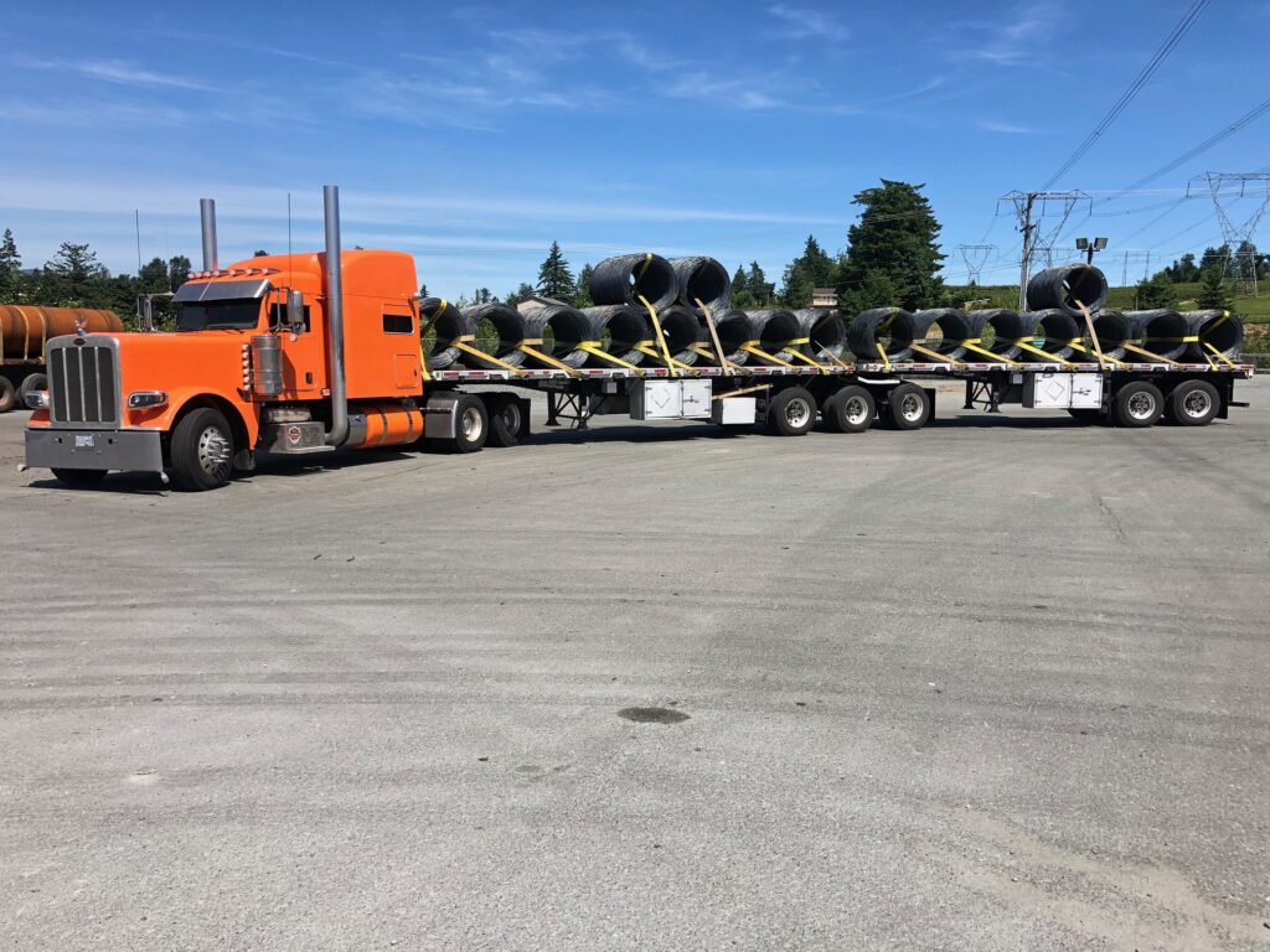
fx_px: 1027
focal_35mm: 28
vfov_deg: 49.7
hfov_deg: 63.4
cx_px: 635
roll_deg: -0.4
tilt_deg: -7.6
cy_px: 476
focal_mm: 4
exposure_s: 1/1412
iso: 20
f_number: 1.8
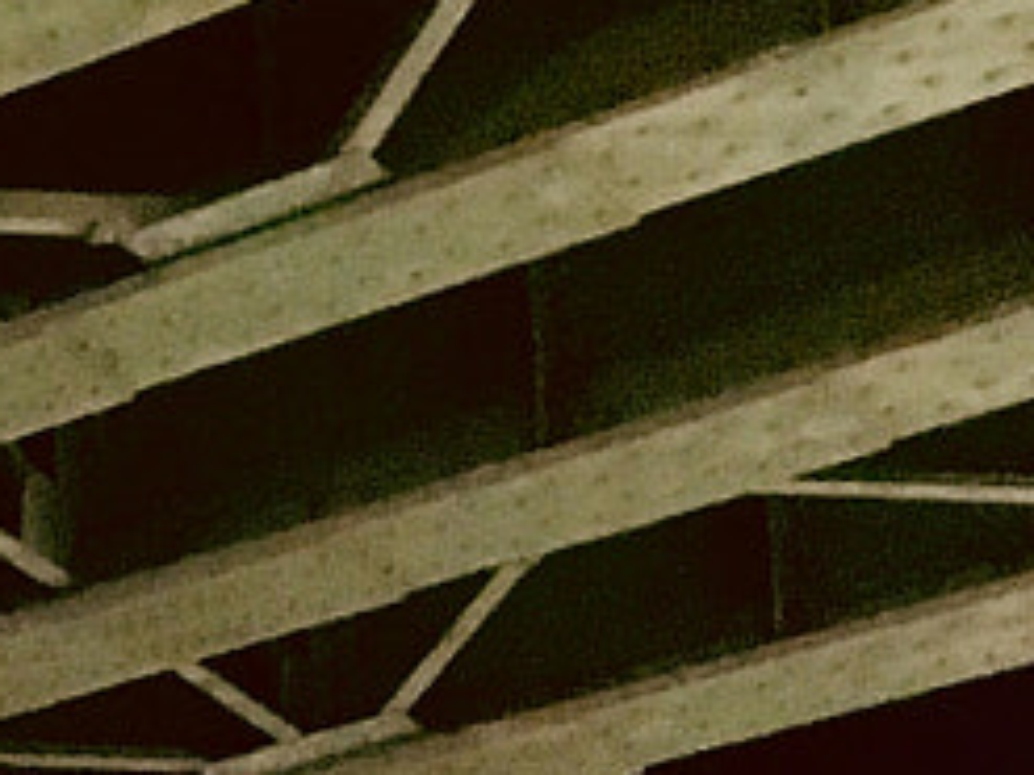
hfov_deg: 9.2
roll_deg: -0.2
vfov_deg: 7.7
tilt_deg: +18.1
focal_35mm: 188
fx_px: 5613
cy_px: 1391
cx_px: -1599
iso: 200
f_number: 2.2
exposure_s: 1/15
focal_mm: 4.15
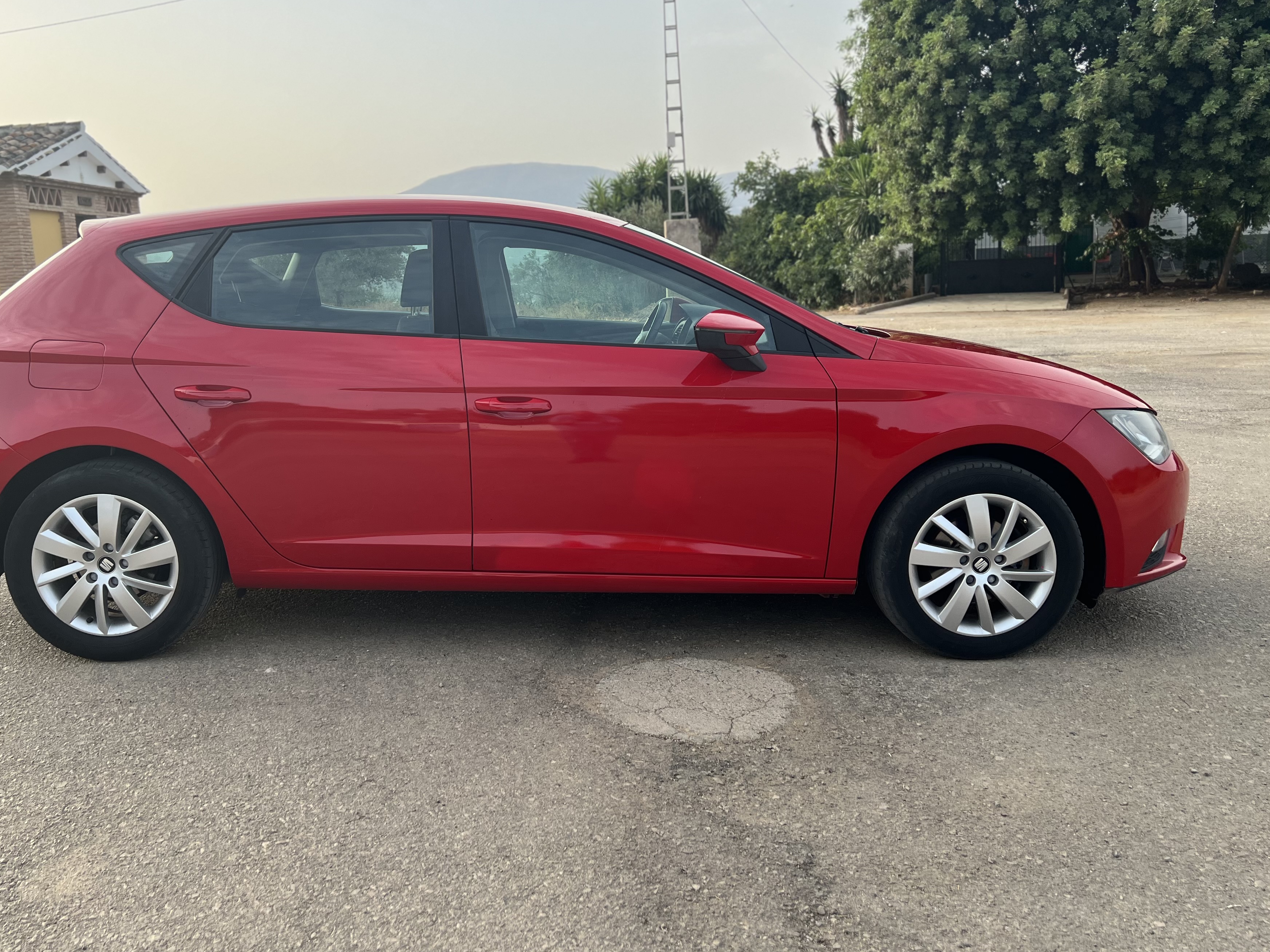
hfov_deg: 59.8
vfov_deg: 46.7
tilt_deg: -8.5
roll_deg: +3.8
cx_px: 559
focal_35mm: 30
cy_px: 423
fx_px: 1101
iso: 50
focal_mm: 5.7
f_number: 1.5
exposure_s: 1/932
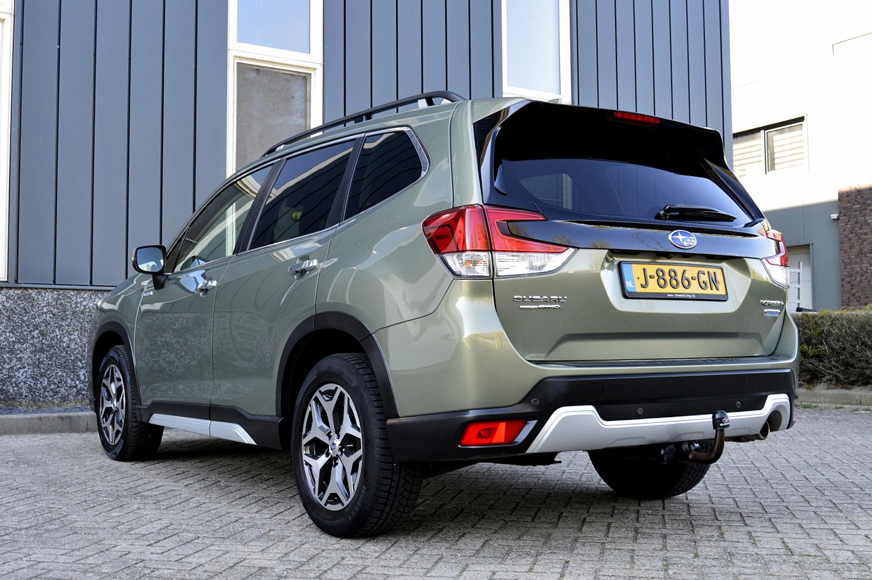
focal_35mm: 40
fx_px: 980
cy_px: 290
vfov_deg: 33.0
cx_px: 436
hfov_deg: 48.0
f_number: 8
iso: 400
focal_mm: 27
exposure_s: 1/60
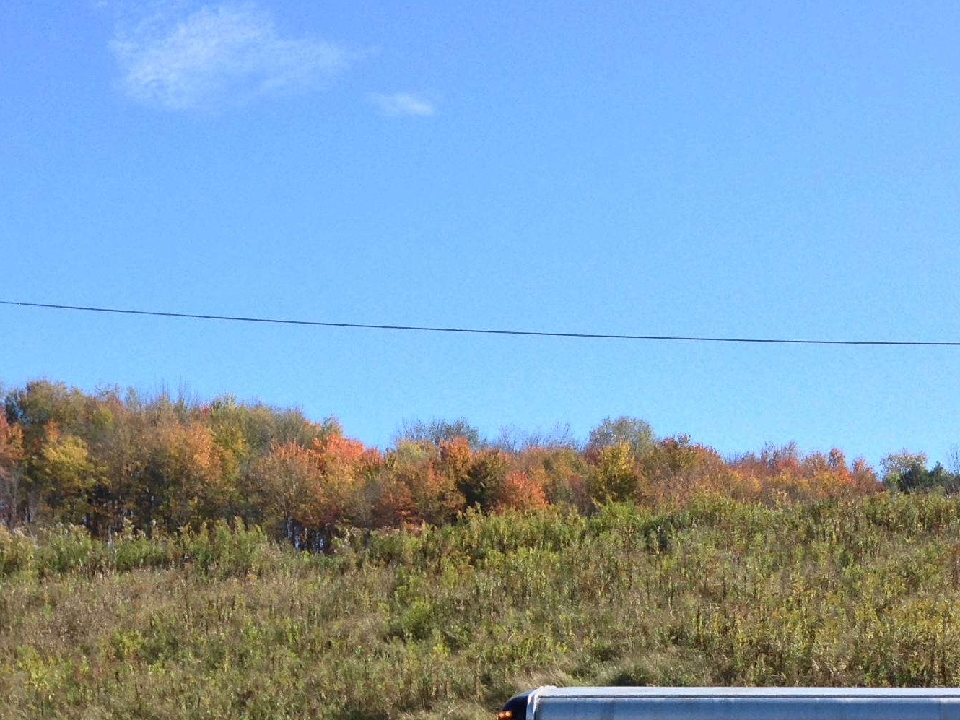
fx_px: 2246
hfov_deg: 24.1
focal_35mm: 81
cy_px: 876
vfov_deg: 17.3
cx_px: 465
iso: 50
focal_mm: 4.12
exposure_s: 1/809
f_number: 2.4
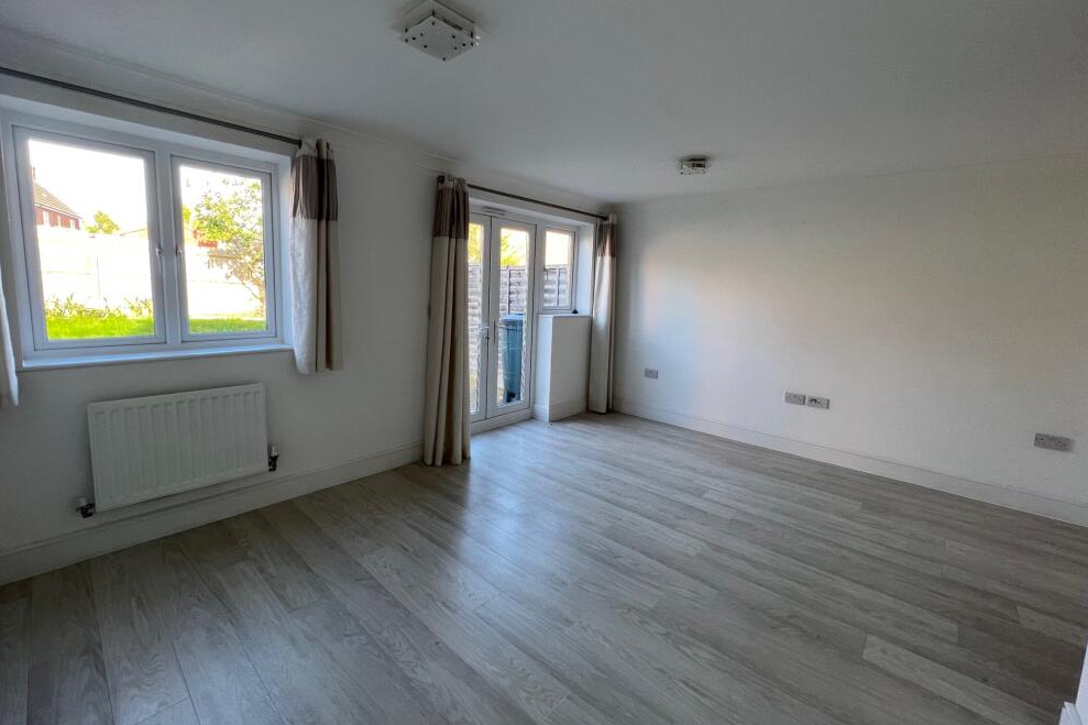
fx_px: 423
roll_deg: -2.2
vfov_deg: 81.1
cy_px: 344
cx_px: 526
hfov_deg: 104.2
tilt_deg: -6.7
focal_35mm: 14
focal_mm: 1.57
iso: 80
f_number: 1.8
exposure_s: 1/99
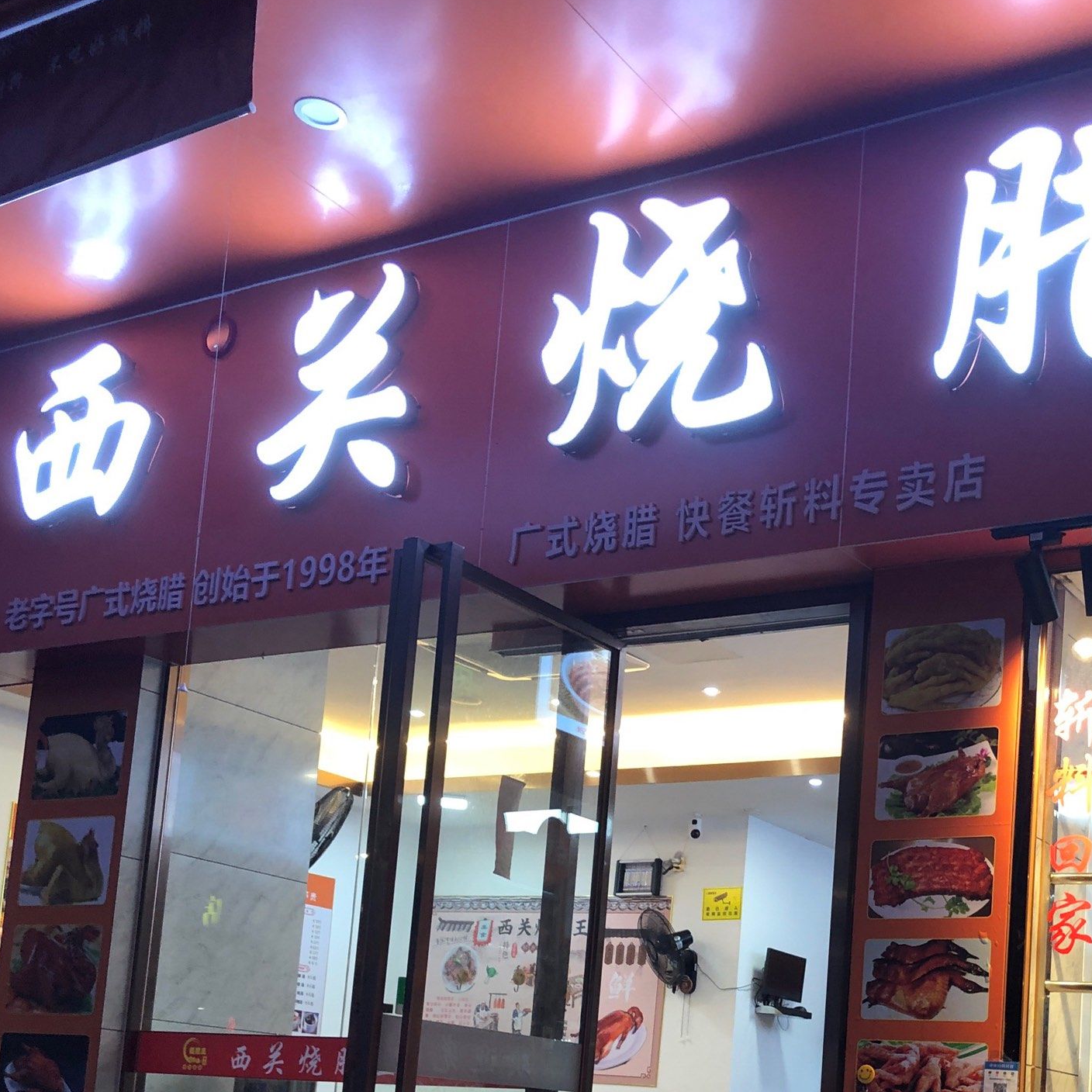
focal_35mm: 48
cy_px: 923
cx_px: 755
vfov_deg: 33.9
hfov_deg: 34.9
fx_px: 1713
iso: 32
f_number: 1.8
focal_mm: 4
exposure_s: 1/33
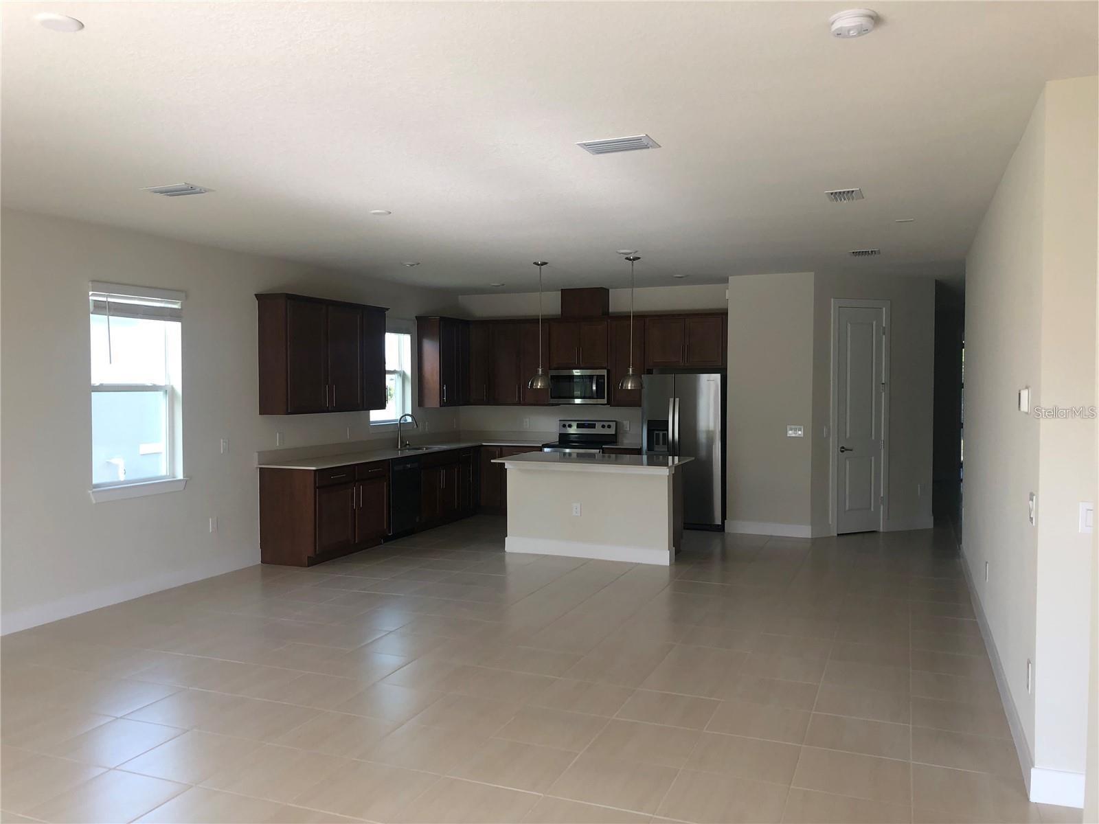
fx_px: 889
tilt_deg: -2.8
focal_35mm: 28
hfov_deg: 63.4
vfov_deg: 49.7
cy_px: 412
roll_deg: -0.5
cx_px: 550
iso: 50
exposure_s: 1/120
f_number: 1.8
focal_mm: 3.99
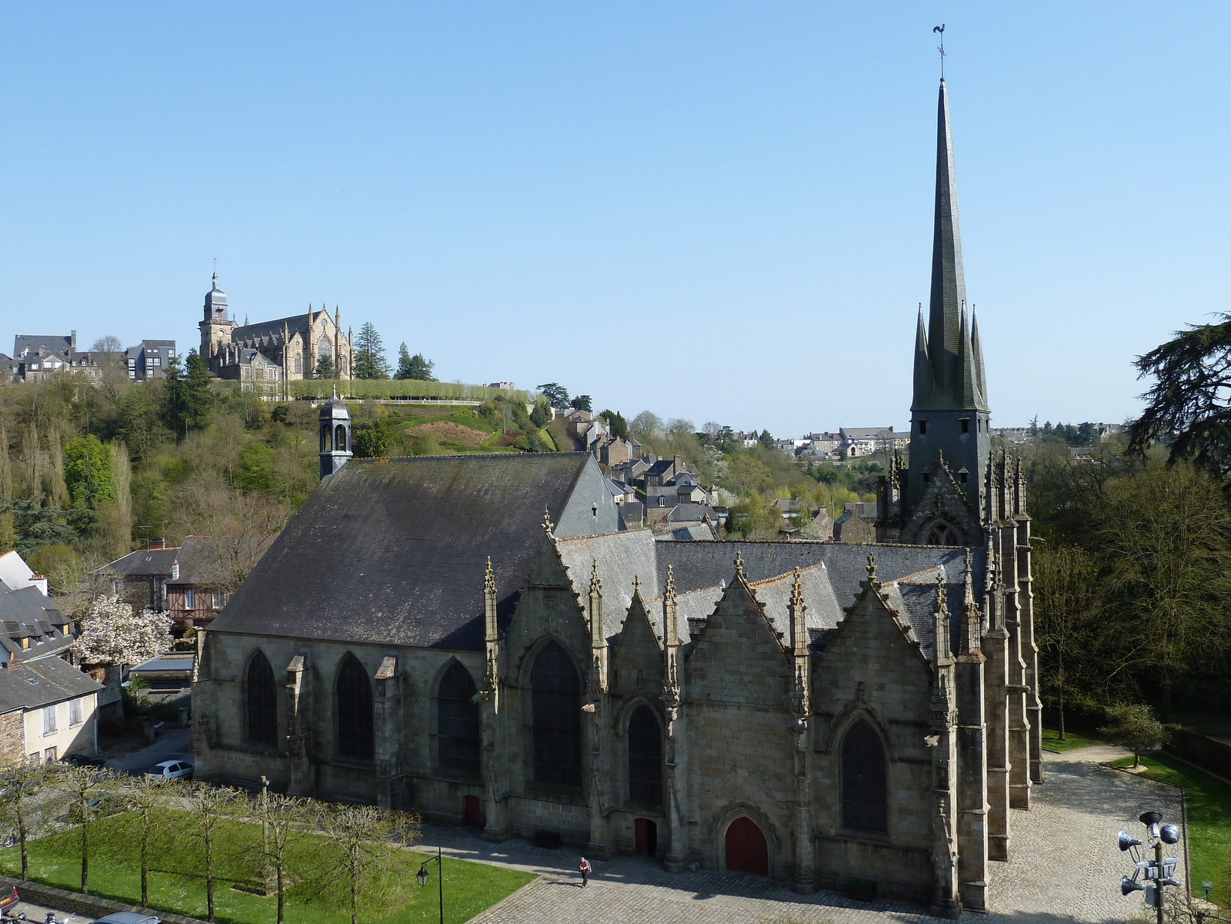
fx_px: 1138
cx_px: 616
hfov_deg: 56.8
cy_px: 462
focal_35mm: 32
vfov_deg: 44.2
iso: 80
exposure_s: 1/500
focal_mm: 5.3
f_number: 4
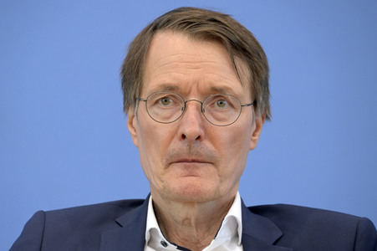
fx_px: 3139
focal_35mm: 300
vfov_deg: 4.6
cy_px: 126
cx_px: 188
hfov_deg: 6.9
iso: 4000
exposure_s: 1/500
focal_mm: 300
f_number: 6.3
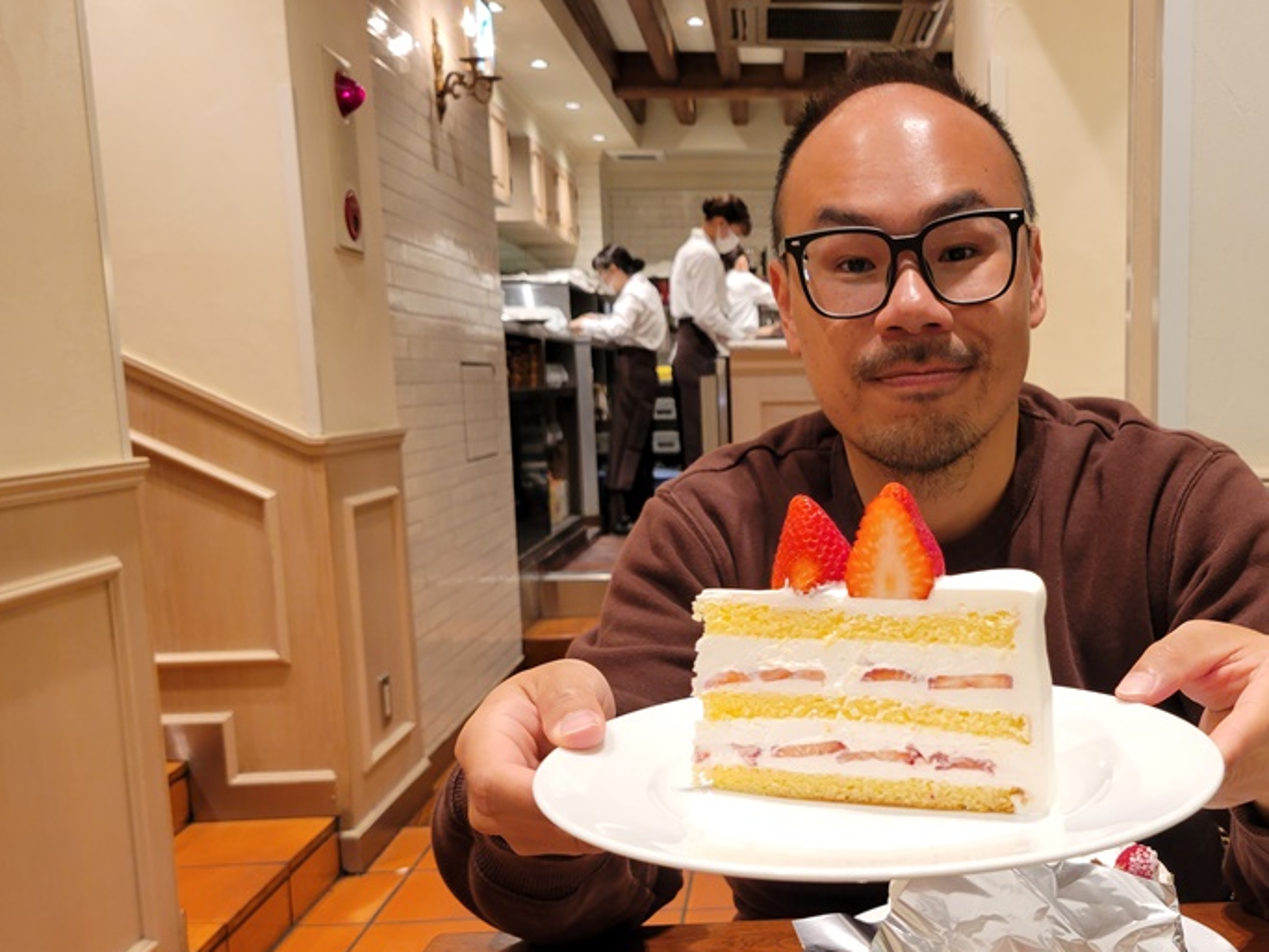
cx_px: 900
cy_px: 603
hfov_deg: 47.7
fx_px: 1393
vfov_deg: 37.5
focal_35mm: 38
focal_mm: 5.4
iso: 200
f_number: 1.8
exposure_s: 1/60
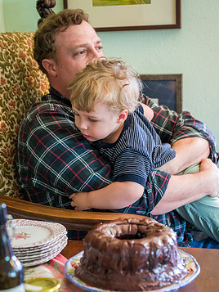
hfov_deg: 21.3
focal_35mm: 69
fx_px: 582
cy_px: 177
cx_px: 109
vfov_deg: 28.1
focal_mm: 57
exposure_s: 1/60
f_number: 4
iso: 4500
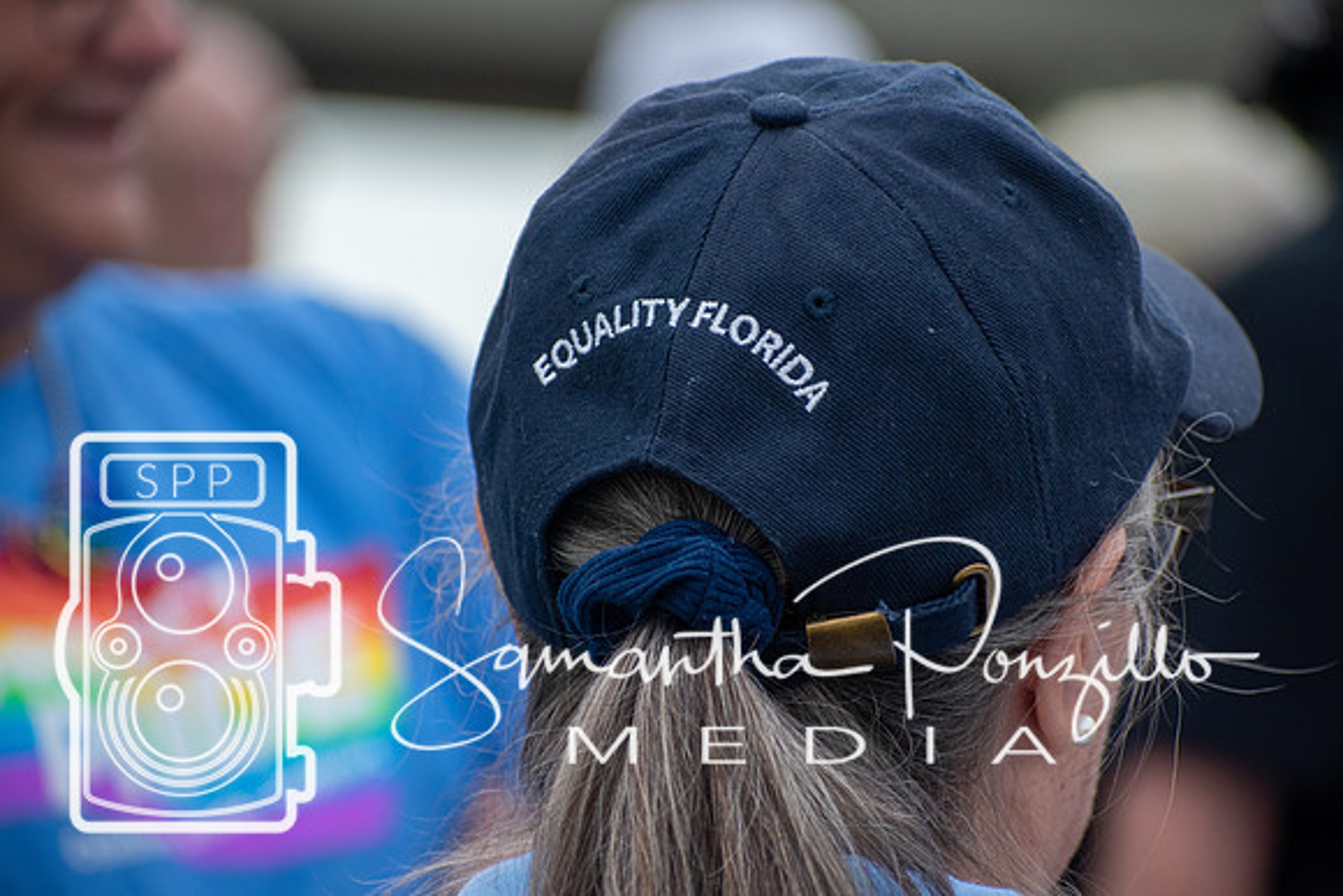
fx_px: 10354
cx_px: 672
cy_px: 448
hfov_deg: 7.4
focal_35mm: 278
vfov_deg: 5.0
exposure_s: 1/1000
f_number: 5.3
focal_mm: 185
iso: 400
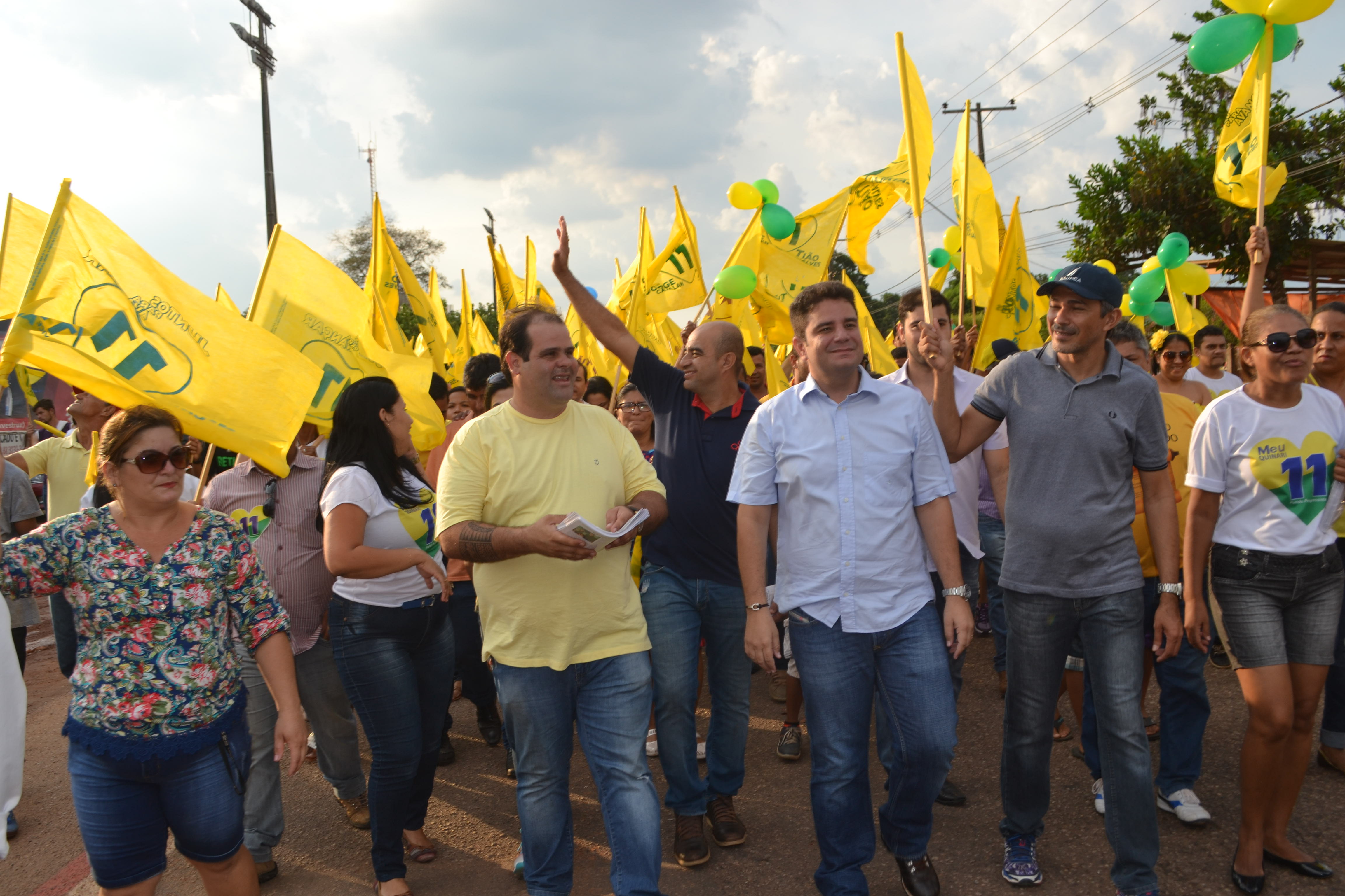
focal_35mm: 30
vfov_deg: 43.6
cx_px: 672
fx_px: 1121
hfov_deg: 61.9
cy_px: 448
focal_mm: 20
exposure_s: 1/200
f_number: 6.3
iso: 100
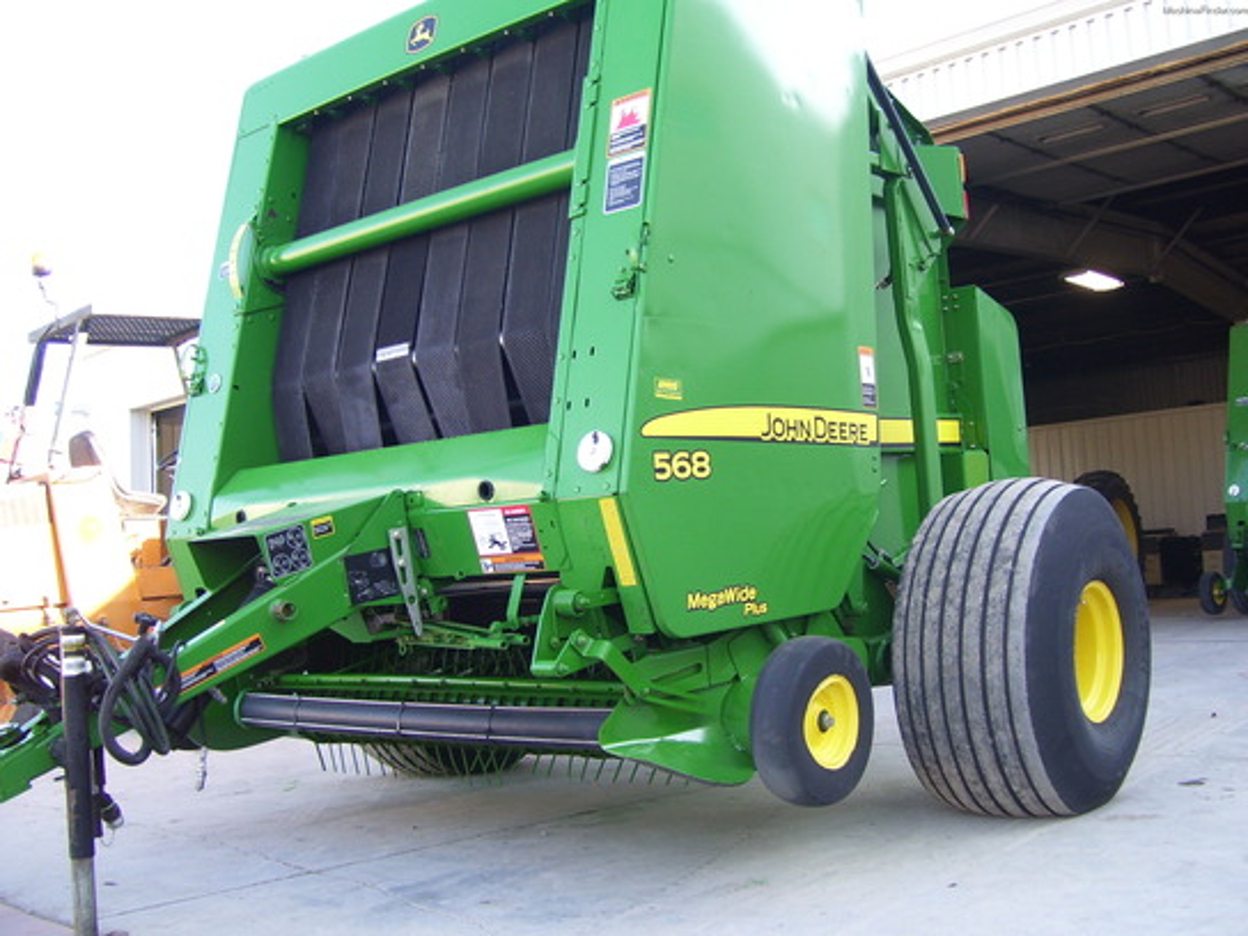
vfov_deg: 38.7
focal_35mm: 37
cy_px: 468
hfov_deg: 50.1
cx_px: 624
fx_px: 1334
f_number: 2.7
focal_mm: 6
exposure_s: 1/125
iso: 80
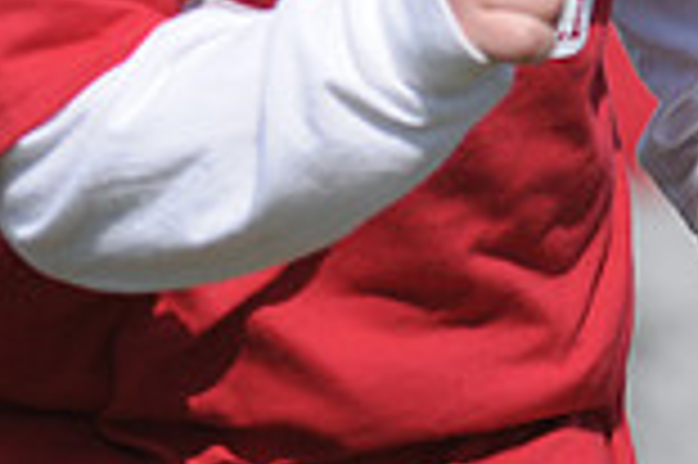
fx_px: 22816
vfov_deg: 1.2
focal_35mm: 1178
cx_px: 441
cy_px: -273
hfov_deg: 1.8
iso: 400
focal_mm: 210
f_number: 4
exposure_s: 1/4000
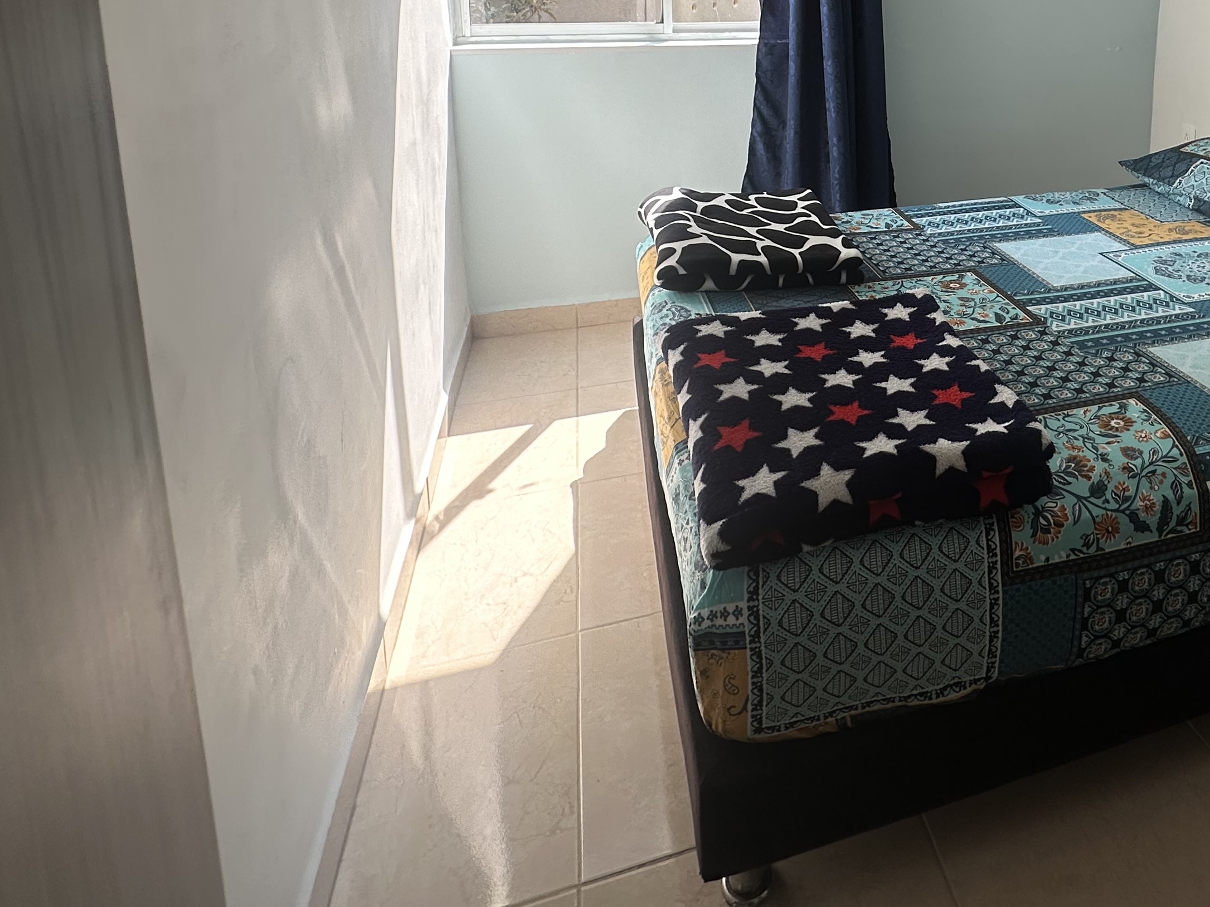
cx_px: 910
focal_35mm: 26
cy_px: 87
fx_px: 909
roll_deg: -1.3
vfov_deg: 47.6
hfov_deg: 63.3
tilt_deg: -9.0
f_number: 2.2
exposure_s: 1/244
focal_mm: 2.22
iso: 40
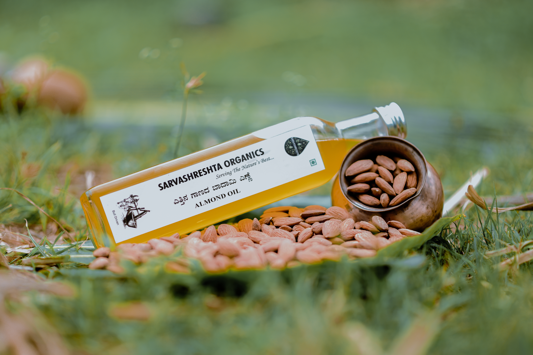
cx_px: 266
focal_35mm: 85
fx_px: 1258
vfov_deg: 16.1
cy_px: 178
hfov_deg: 23.9
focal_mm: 85
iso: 50
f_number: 1.8
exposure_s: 1/1000
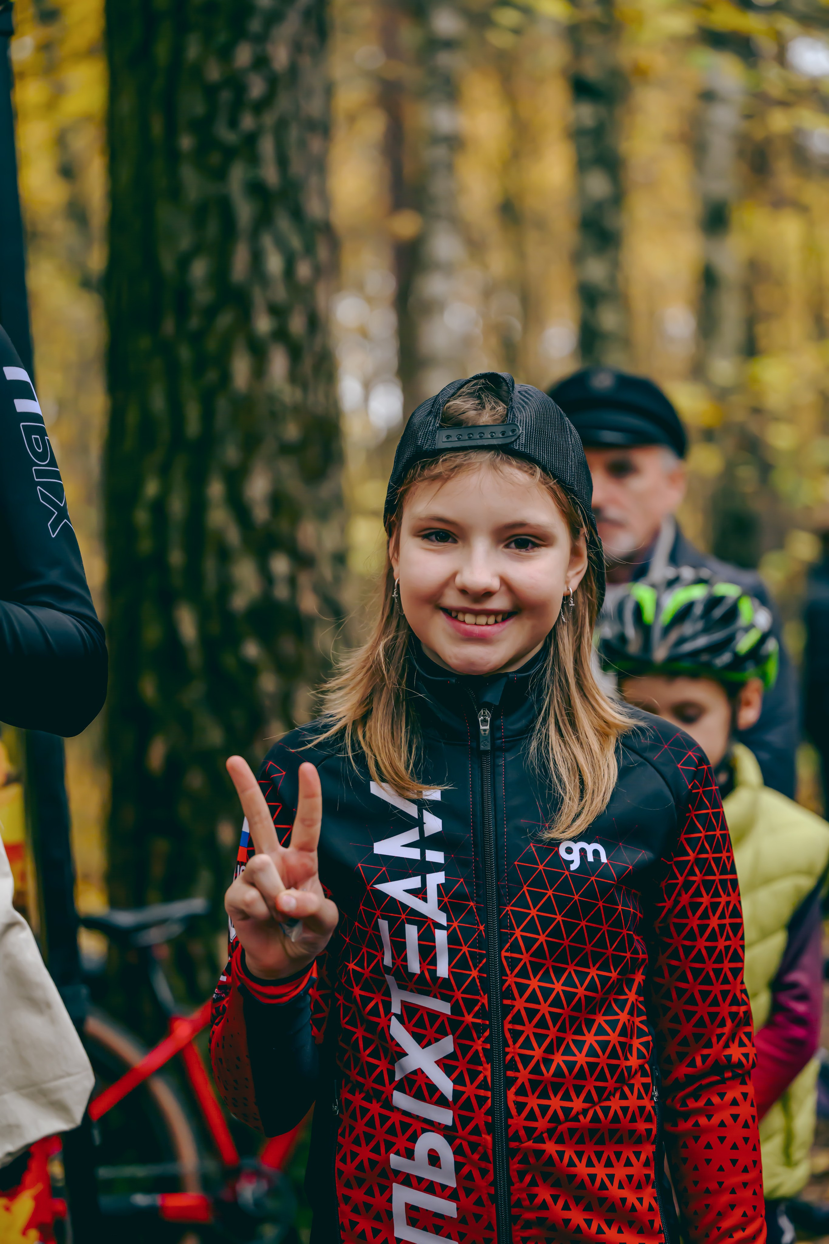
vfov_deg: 25.7
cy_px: 622
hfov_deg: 17.3
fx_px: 2729
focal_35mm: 79
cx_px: 414
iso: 2000
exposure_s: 1/1000
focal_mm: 79
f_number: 2.8
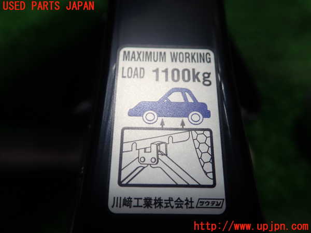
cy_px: 116
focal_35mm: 30
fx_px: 270
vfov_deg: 46.8
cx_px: 156
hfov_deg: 60.0
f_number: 2.3
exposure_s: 1/160
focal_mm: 5.5
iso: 100
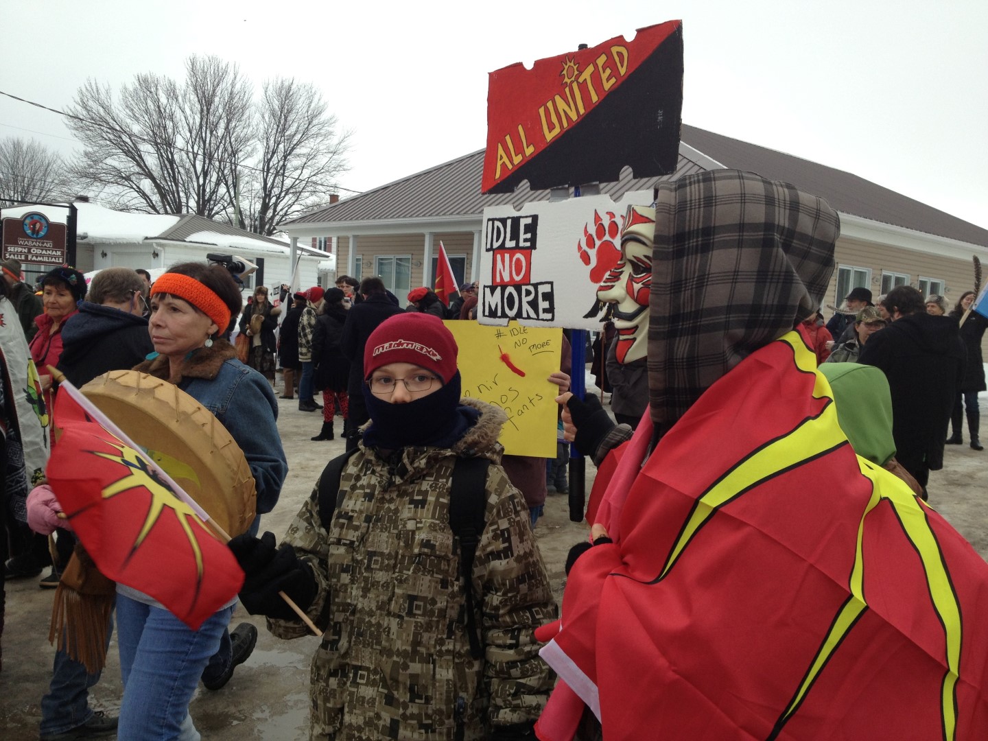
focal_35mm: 35
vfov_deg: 40.7
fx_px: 999
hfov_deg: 52.6
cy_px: 370
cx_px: 494
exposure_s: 1/229
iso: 50
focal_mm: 4.28
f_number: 2.4
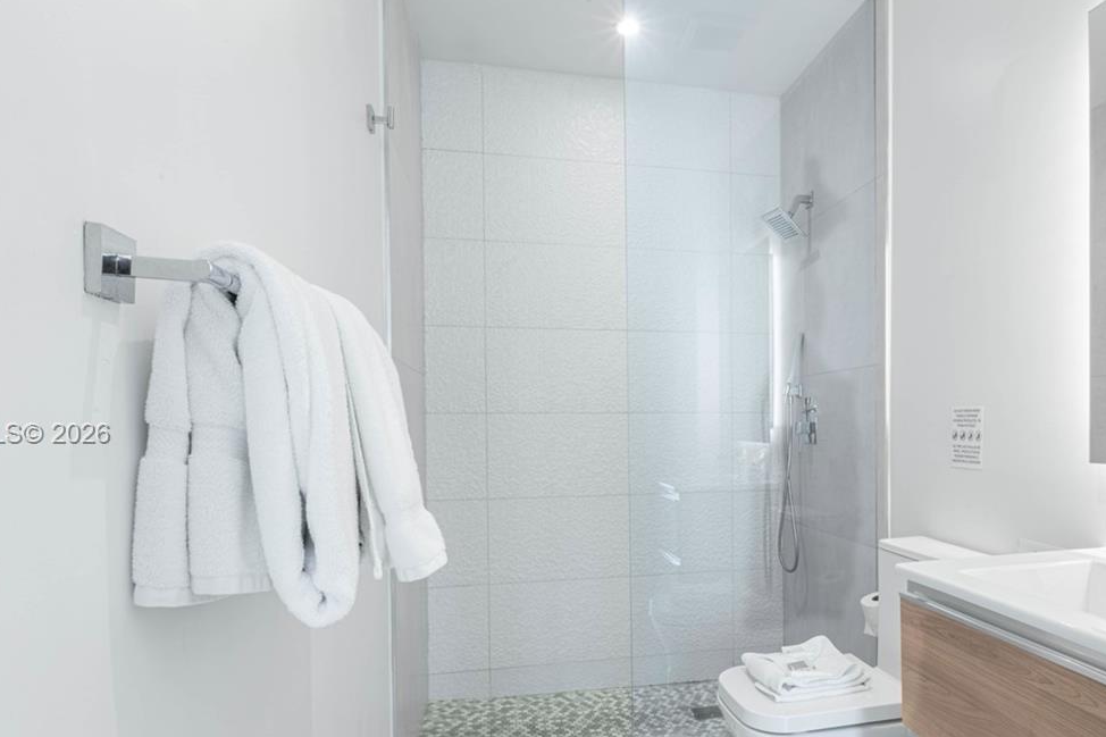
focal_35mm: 23
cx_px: 664
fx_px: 706
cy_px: 435
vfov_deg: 54.8
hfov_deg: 75.3
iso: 400
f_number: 11
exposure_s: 1/6
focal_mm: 14
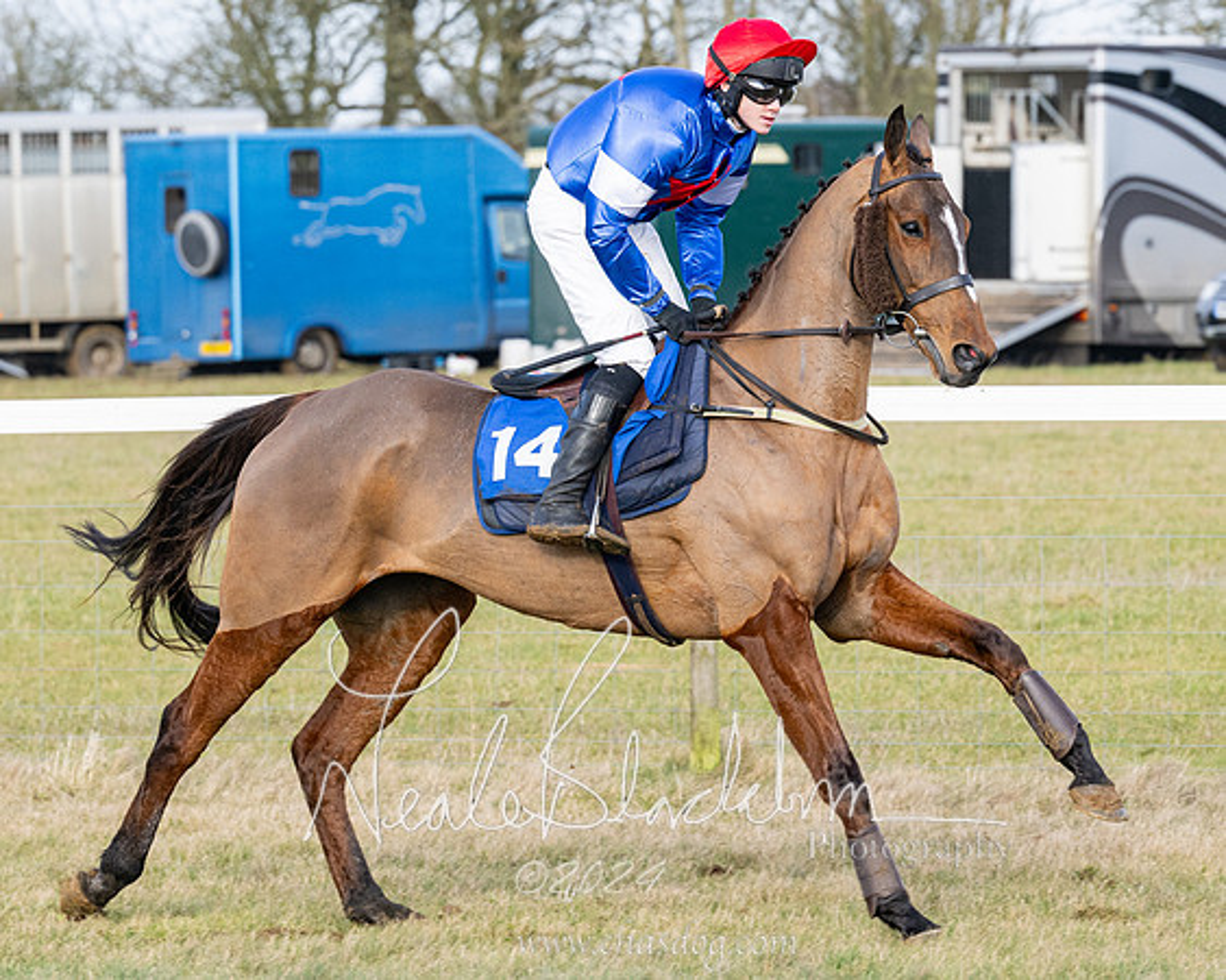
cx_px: 728
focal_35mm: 280
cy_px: 549
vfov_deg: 5.5
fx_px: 10144
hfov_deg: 6.9
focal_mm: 145
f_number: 5
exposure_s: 1/1000
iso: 400
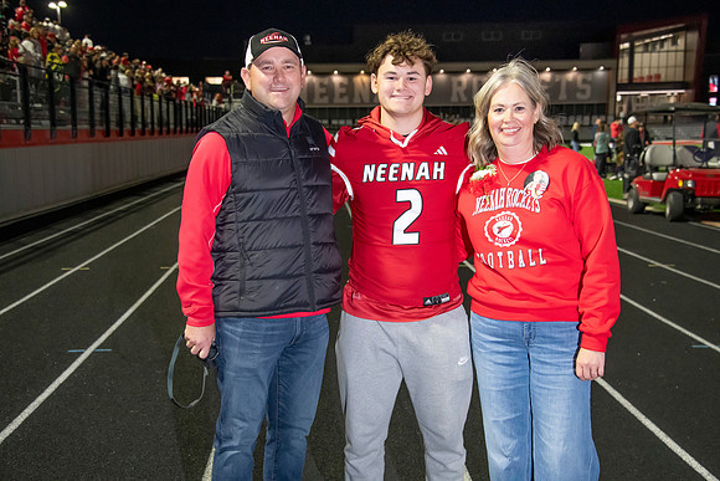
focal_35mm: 55
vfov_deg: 24.6
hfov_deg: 36.2
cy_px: 240
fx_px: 1100
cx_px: 360
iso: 5000
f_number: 5.6
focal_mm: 55
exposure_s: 1/160
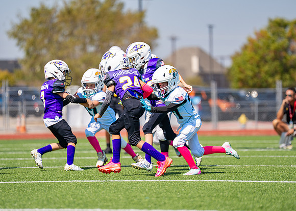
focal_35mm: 225
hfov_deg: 8.9
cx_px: 158
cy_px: 105
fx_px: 1895
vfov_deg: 6.4
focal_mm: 200
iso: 100
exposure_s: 1/2000
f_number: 2.8
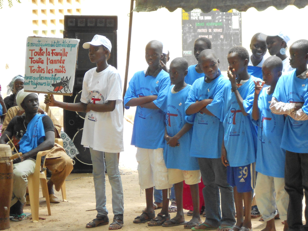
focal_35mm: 130
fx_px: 1157
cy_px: 116
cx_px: 154
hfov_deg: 15.2
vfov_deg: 11.4
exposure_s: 1/60
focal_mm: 23
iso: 200
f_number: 6.5
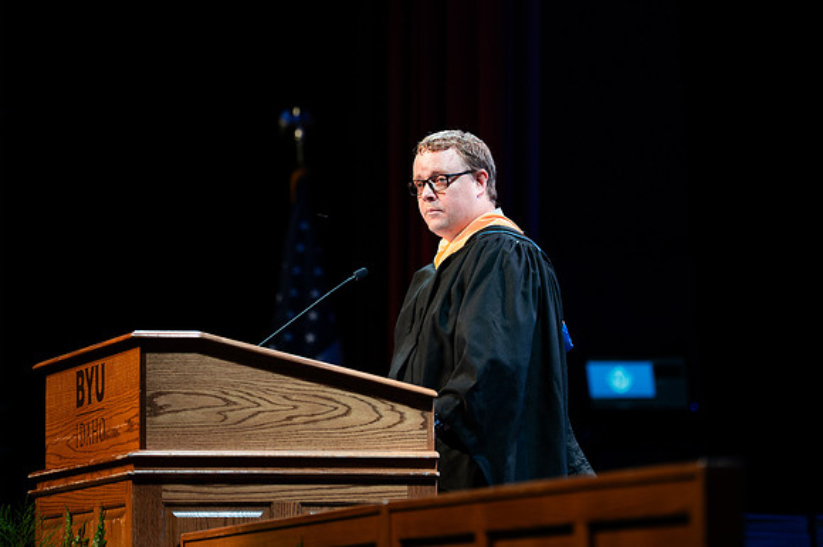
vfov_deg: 7.4
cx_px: 412
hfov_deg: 11.1
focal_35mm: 185
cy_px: 221
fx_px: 4217
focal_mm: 155
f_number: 2.8
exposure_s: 1/125
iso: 400
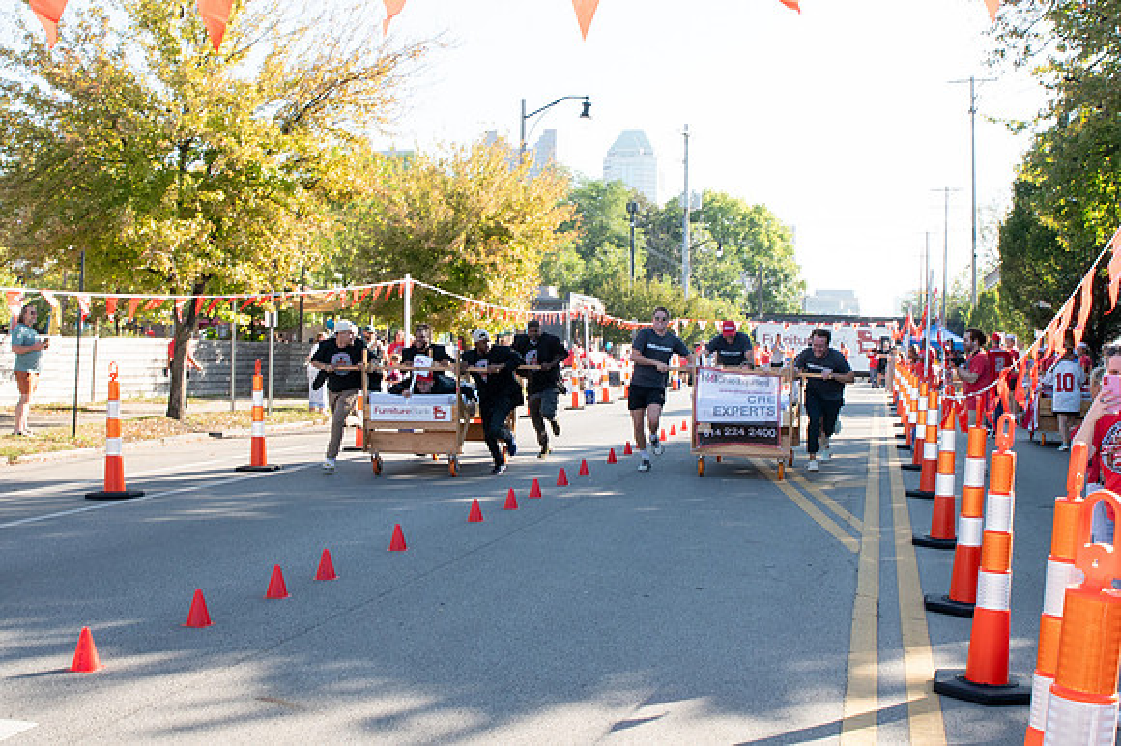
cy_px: 329
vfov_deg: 30.8
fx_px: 1354
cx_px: 591
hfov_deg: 45.0
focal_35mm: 44
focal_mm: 24
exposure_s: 1/200
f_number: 11
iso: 500
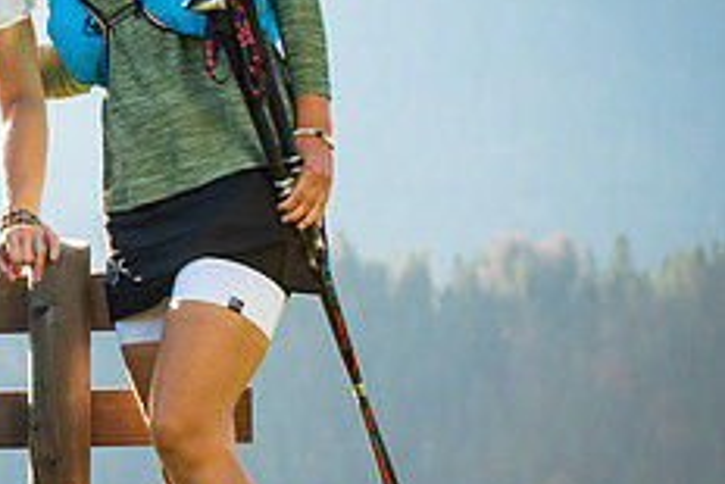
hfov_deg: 6.9
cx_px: -101
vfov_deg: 4.6
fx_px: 6005
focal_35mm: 298
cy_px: 115
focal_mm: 105
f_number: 6.3
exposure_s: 1/250
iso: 100
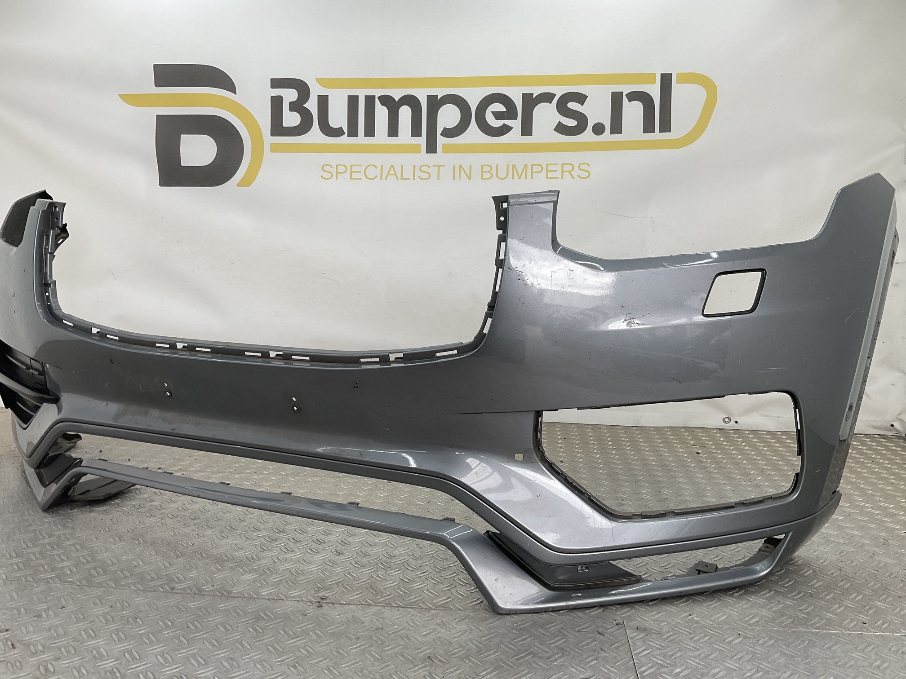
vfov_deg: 48.2
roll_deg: -2.2
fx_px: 759
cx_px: 453
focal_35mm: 29
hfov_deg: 61.7
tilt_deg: -7.5
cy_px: 340
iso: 16
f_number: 1.8
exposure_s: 1/138
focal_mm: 3
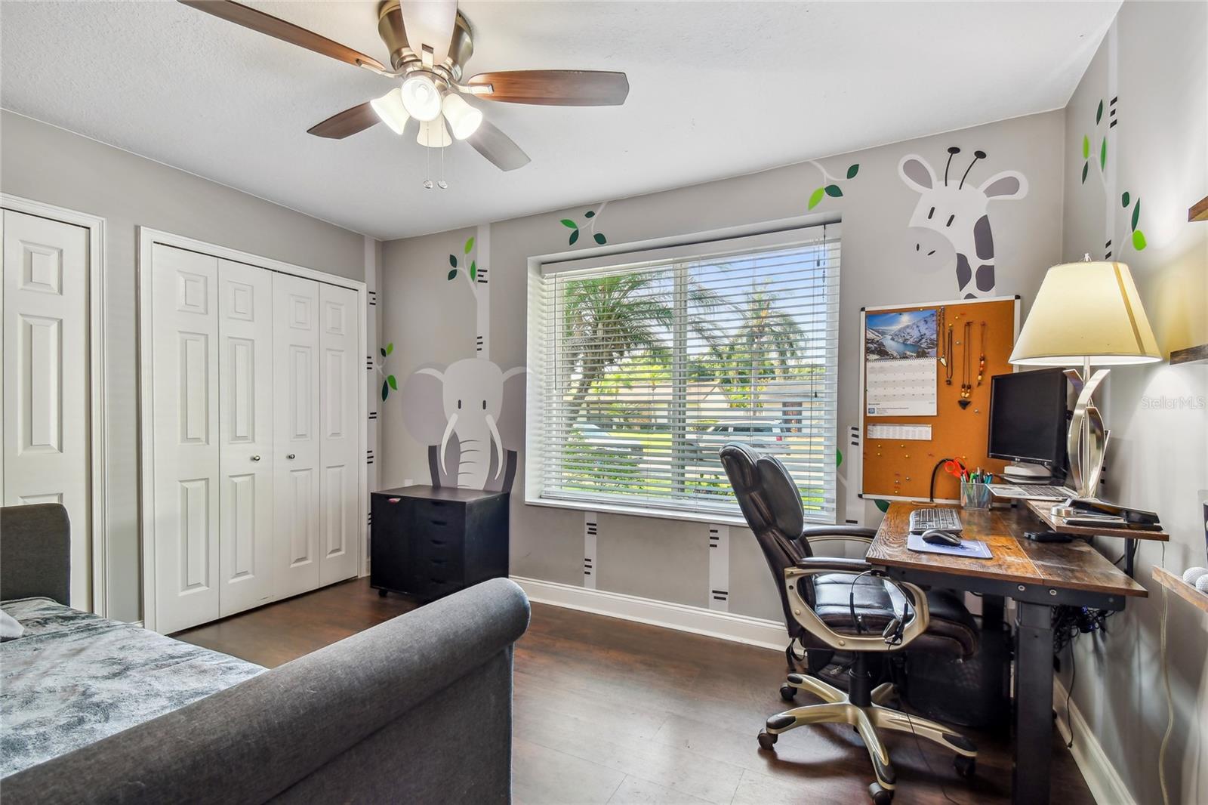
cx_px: 604
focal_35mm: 15
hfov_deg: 100.4
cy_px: 402
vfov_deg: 77.3
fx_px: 503
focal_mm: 10
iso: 100
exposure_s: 1/4
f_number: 7.1
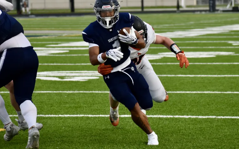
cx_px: 120
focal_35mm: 193
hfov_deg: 10.9
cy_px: 70
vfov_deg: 6.8
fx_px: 1254
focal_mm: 125
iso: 560
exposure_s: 1/1000
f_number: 4.8
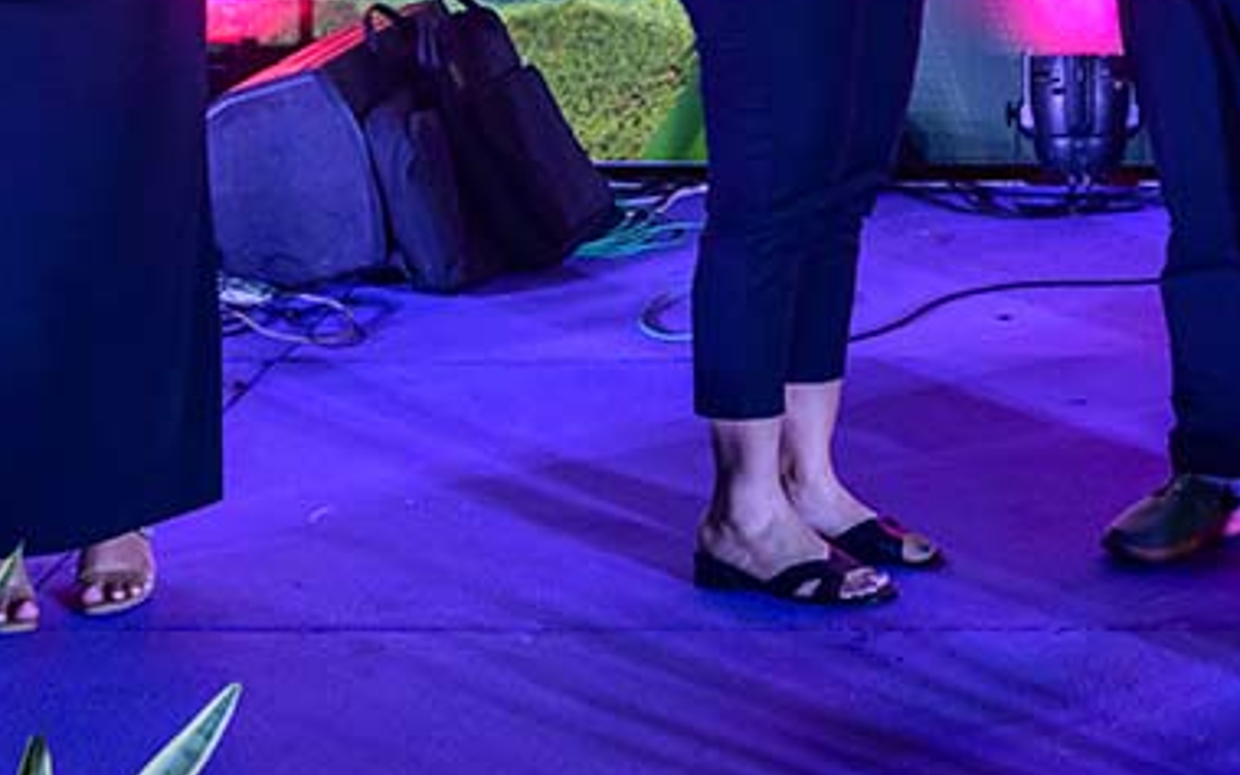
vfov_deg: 19.7
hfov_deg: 31.3
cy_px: -154
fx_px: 2096
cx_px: 1139
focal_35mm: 62
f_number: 3.5
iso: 3200
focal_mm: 24
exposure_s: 1/250
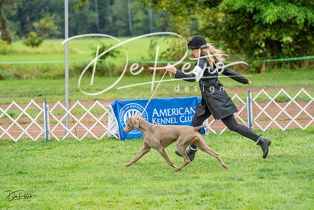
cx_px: 157
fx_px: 1291
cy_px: 105
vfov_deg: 9.3
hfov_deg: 13.9
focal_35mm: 148
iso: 640
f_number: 4
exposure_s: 1/1250
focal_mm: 148
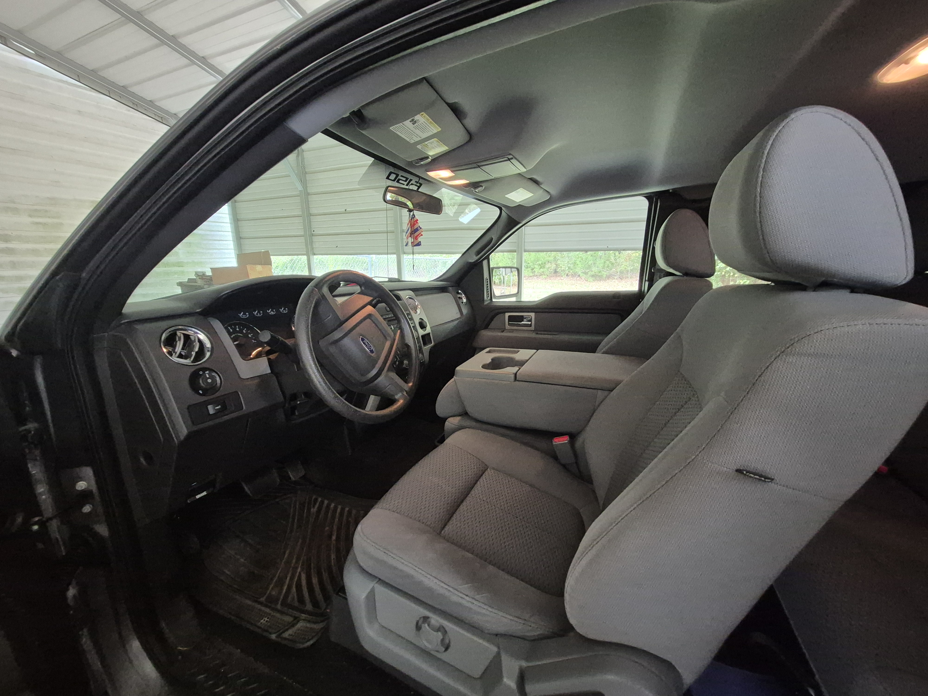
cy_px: 348
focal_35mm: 13
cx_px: 464
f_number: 2.2
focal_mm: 1.74
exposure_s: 1/40
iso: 1250
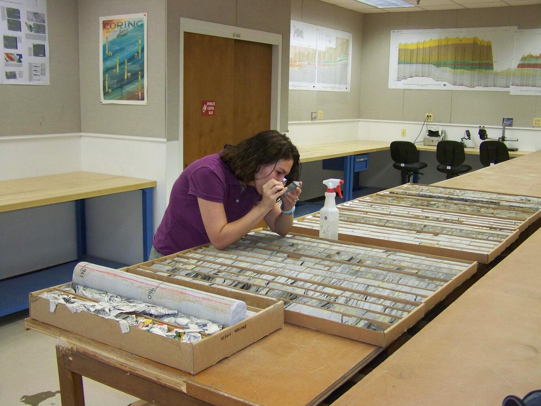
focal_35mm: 38
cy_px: 203
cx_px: 270
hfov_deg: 49.0
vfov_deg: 37.7
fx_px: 594
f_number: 2.8
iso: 200
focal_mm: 6.3
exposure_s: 1/60
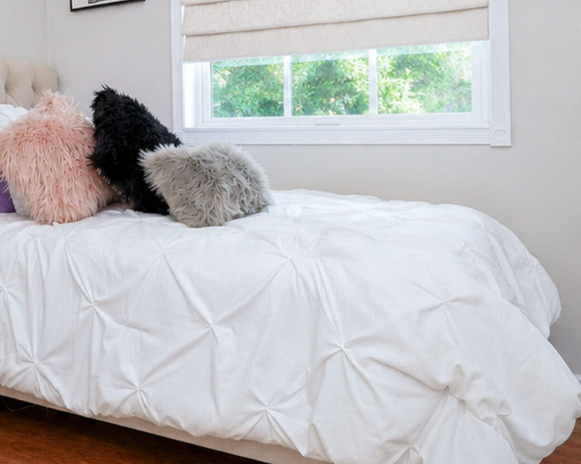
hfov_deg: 46.6
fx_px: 656
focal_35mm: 38
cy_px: 119
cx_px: 169
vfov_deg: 38.1
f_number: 4
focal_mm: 16.5
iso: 64
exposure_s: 1/25
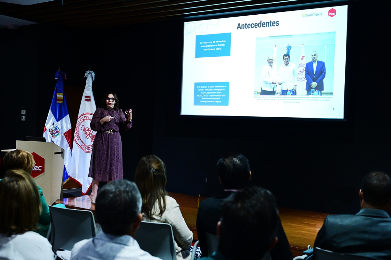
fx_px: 499
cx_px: 196
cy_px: 130
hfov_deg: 42.8
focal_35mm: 46
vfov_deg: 29.2
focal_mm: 46
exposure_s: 1/125
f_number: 4
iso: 3200
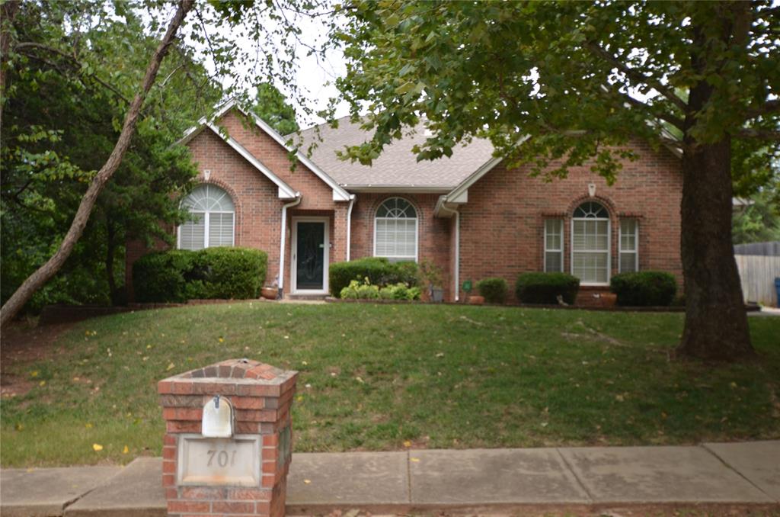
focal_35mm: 30
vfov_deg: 43.4
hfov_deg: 62.0
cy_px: 258
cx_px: 390
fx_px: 649
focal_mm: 20
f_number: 4.5
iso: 100
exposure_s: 1/250
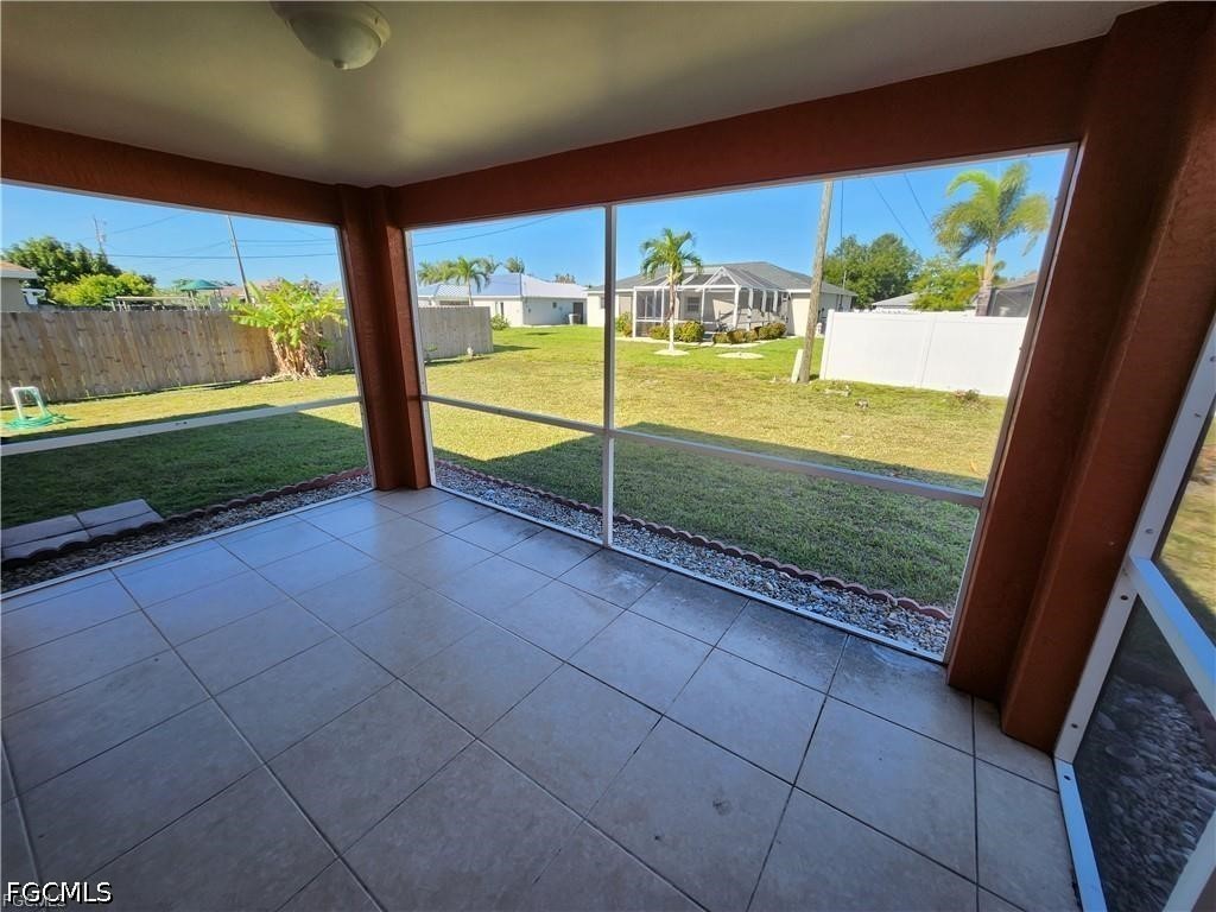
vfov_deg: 89.9
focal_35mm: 13
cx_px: 608
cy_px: 456
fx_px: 457
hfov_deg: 106.2
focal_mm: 1.74
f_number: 2.2
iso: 32
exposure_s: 1/186
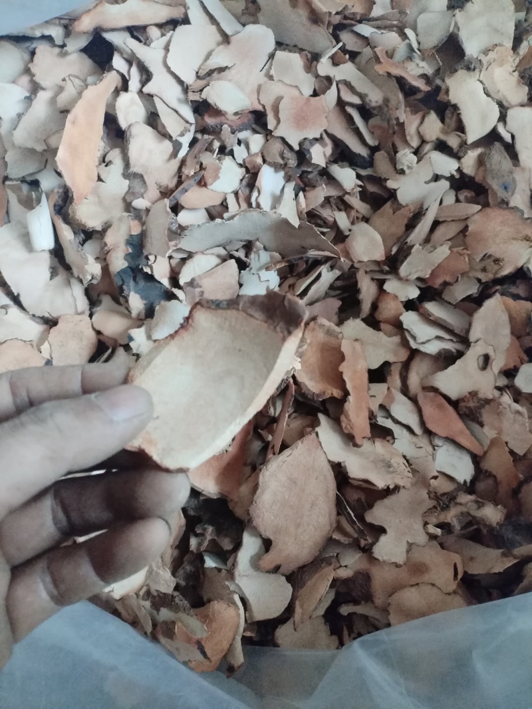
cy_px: 354
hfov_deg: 53.1
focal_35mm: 26
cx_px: 266
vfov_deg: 67.3
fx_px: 533
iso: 553
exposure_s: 1/100
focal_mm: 4.25
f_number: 1.8
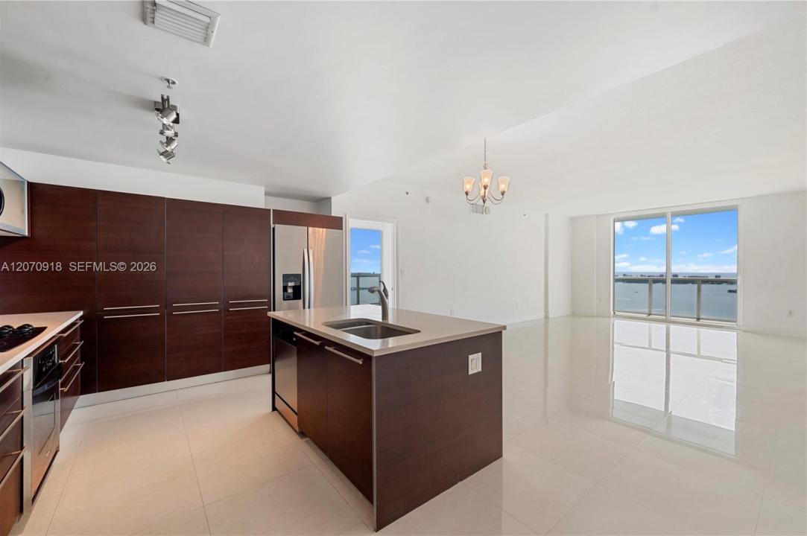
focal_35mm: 14
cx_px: 404
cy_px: 268
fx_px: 314
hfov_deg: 104.3
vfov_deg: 81.1
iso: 100
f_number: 8
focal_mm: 14
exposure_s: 1/3
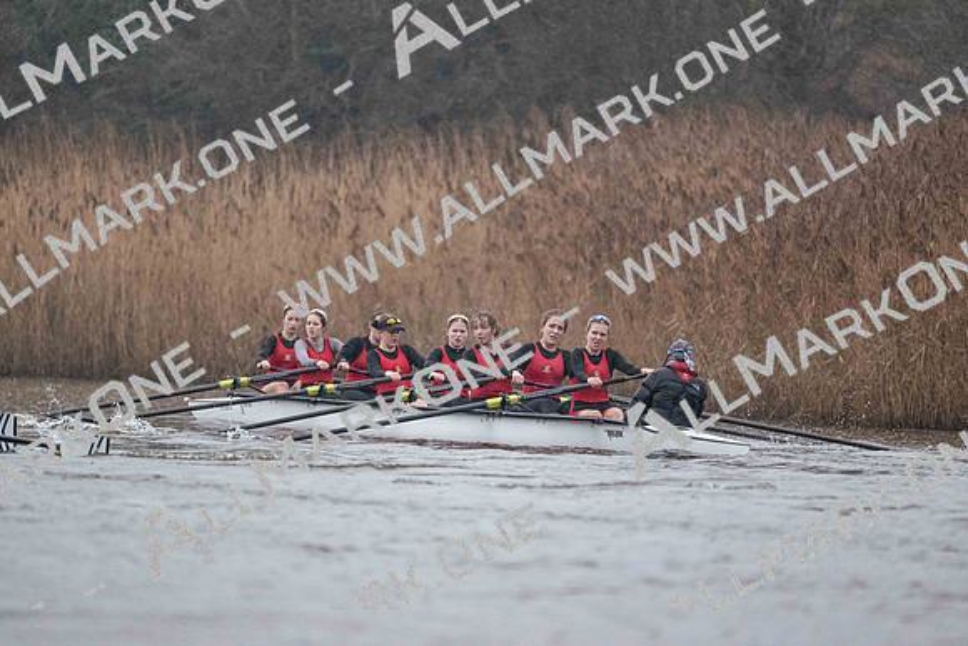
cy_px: 323
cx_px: 484
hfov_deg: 5.2
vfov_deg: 3.4
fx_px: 10758
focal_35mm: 400
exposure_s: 1/1600
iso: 7200
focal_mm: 400
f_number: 4.5
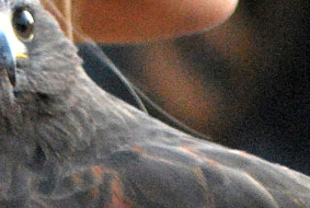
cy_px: -56
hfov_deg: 0.8
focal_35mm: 2541
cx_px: 37
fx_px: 21927
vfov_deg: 0.5
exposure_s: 1/400
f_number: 5.6
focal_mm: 300
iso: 1600
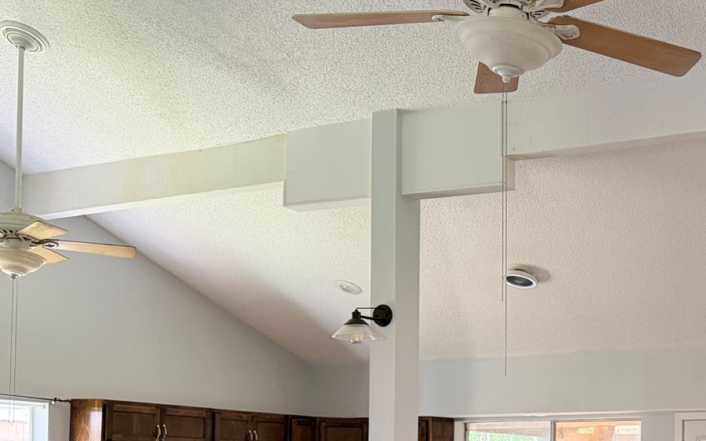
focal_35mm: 58
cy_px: 435
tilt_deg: +2.7
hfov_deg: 31.8
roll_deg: +0.4
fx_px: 1116
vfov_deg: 21.6
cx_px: 740
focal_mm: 6.76
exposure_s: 1/60
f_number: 1.78
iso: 320
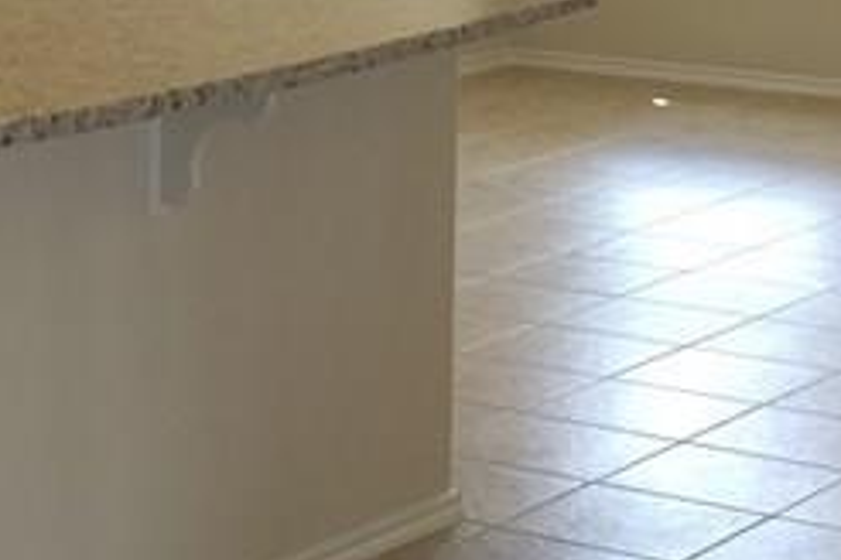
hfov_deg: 15.5
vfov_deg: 10.5
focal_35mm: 130
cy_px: 188
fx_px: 3037
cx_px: 51
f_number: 2.2
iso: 40
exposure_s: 1/60
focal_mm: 4.12
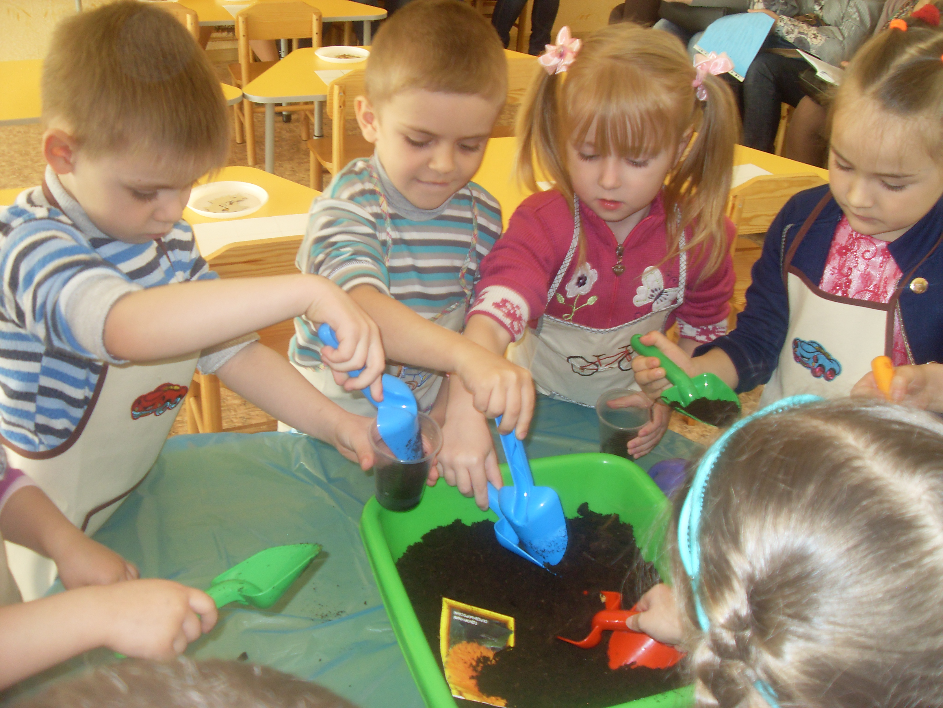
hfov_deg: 50.1
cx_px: 472
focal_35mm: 37
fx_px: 1008
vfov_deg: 38.7
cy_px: 354
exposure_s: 1/45
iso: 100
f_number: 2.8
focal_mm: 6.3
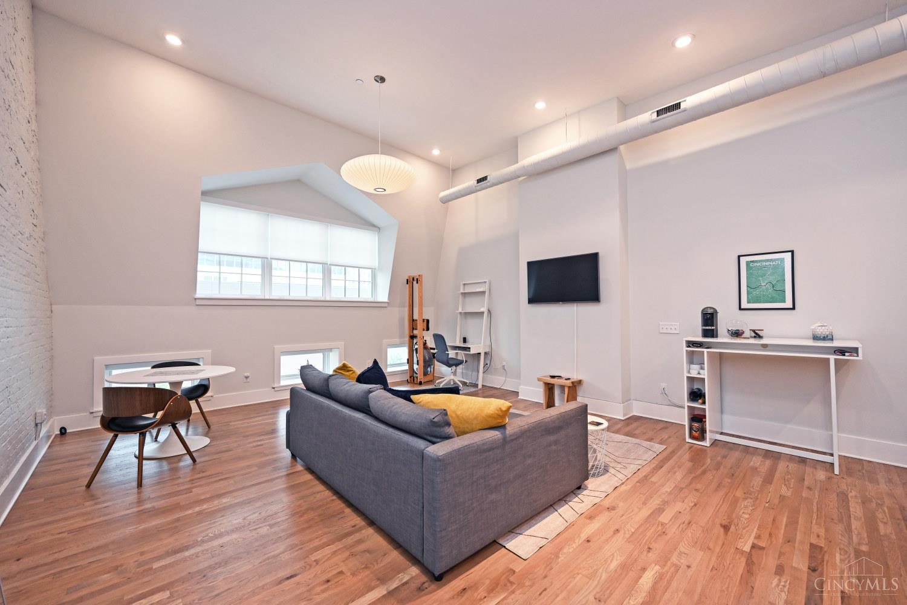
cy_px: 302
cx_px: 454
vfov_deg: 81.2
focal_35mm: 14
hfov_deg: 104.3
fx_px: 353
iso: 360
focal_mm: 14
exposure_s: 1/60
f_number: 4
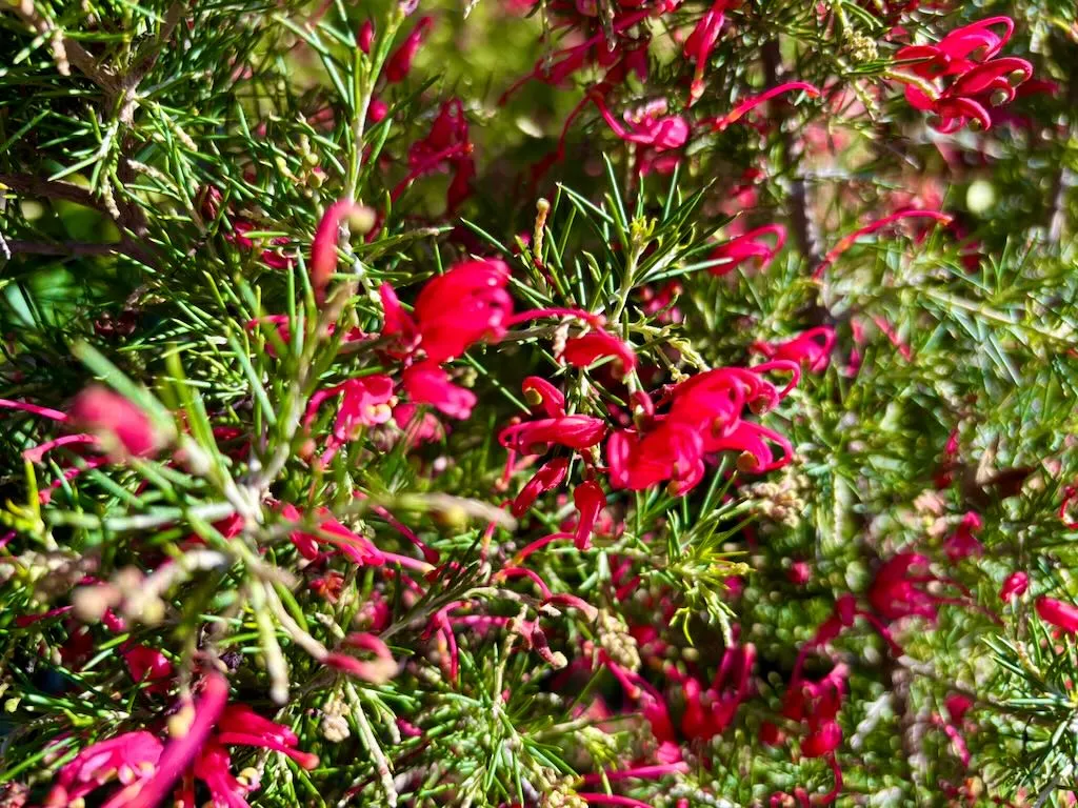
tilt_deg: -44.5
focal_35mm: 26
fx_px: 810
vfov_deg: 53.1
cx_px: 539
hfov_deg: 67.3
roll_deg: -5.8
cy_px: 404
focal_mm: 5.96
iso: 50
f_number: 1.6
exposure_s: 1/811
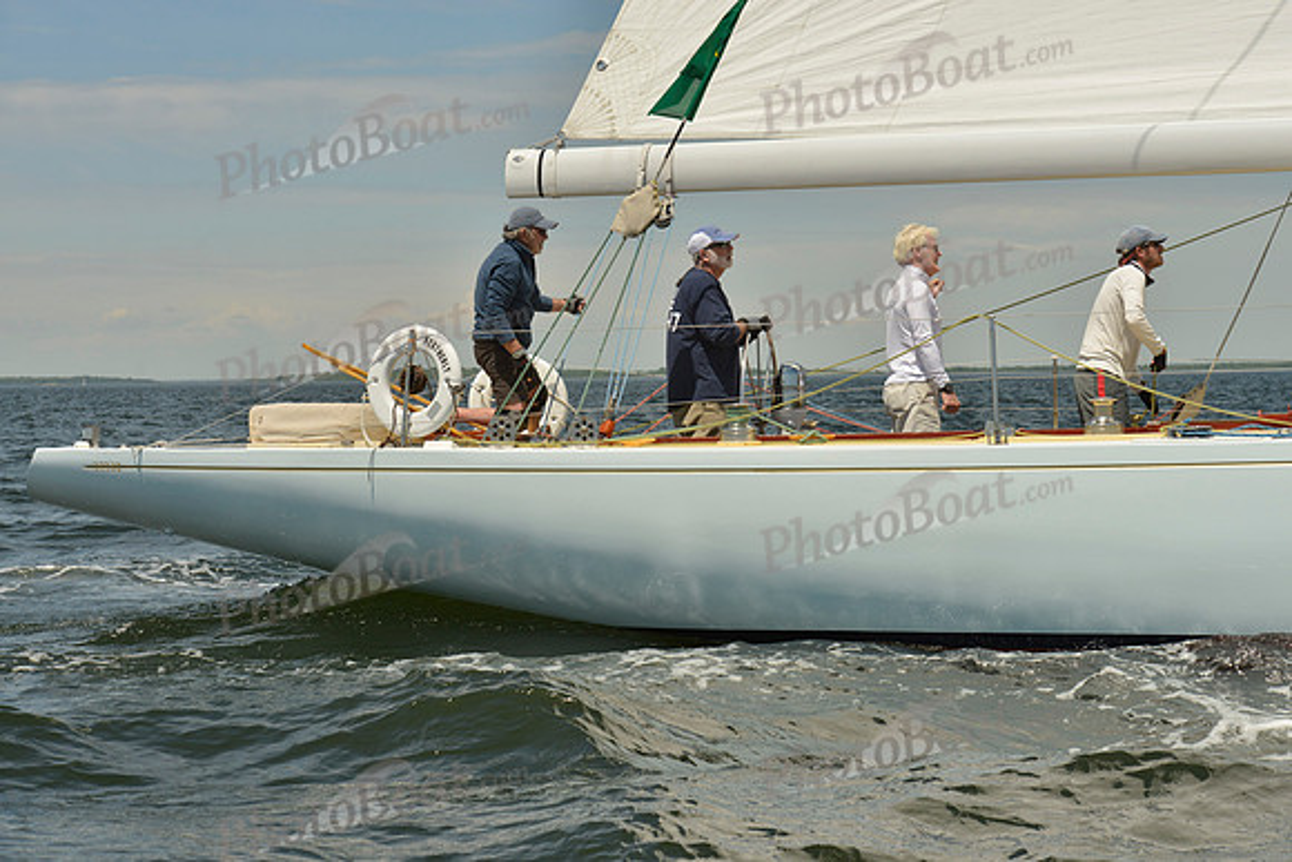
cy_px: 431
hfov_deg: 26.0
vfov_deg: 17.5
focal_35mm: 78
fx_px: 2800
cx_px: 646
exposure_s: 1/1600
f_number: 10
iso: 280
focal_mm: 78
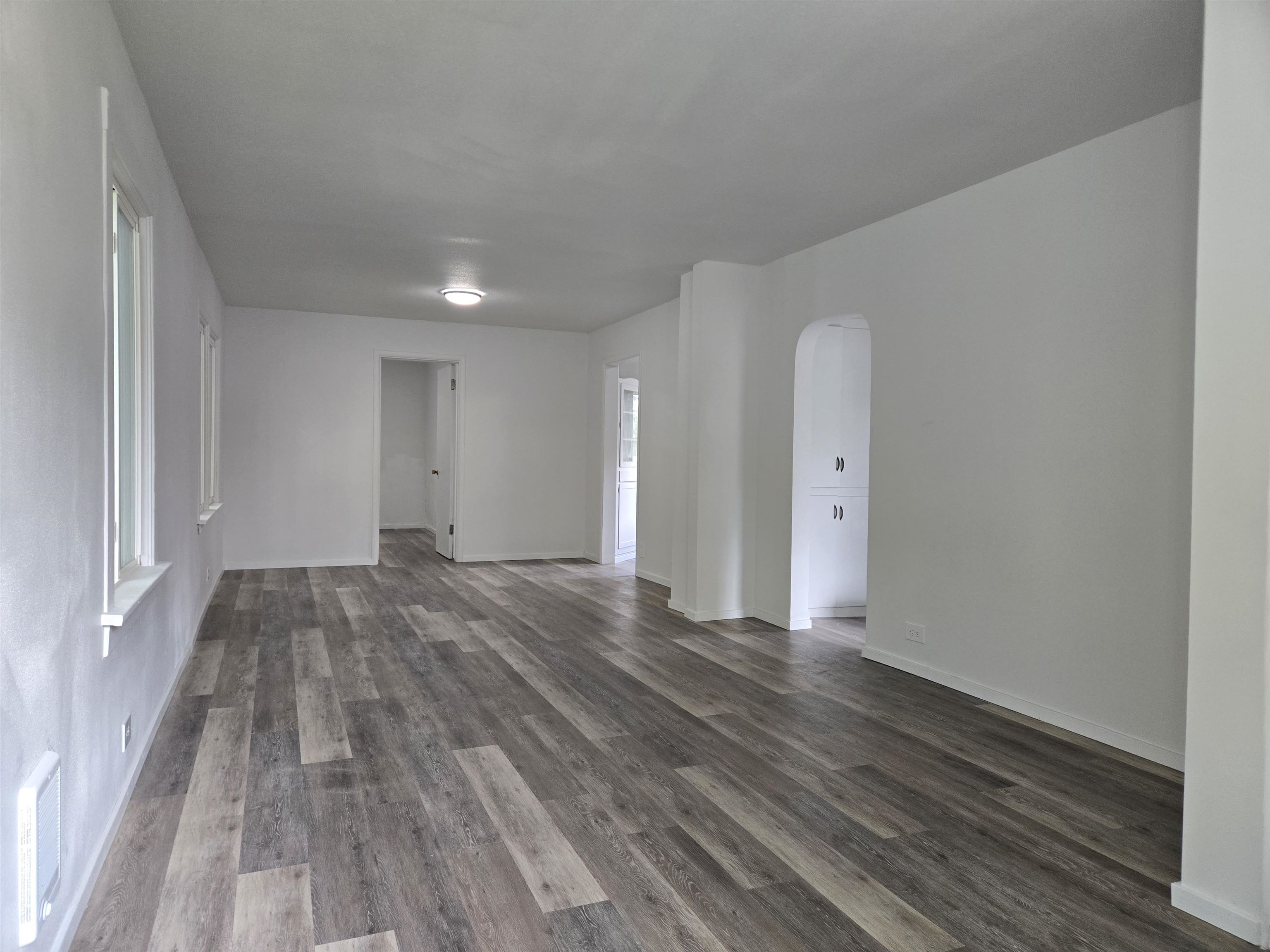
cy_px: 476
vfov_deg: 58.9
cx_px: 635
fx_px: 844
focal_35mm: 23
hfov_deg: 73.9
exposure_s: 1/120
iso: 200
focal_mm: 5.4
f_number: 1.8
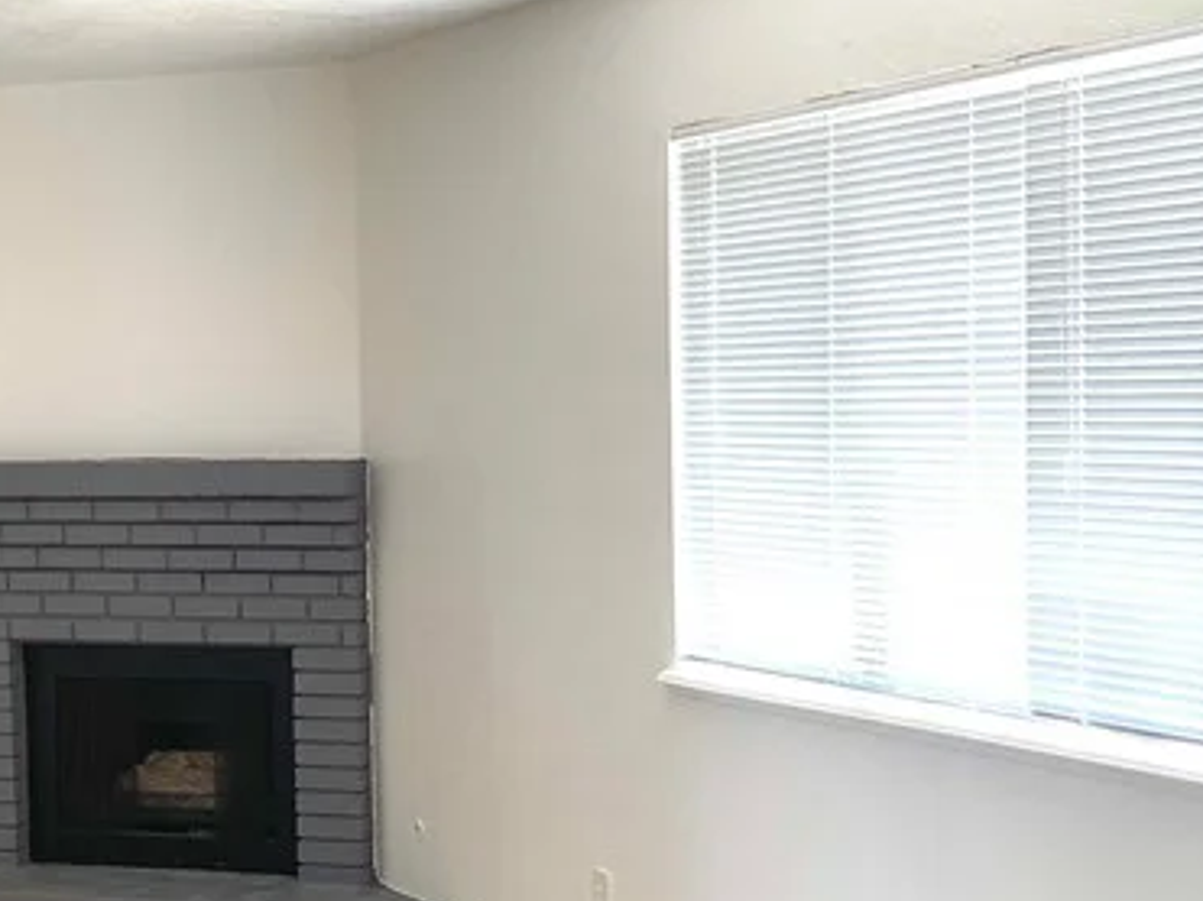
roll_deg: +1.3
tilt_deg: -3.5
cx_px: 331
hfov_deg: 27.9
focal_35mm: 69
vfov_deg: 21.3
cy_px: 532
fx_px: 2397
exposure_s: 1/121
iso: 80
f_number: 1.6
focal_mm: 5.1
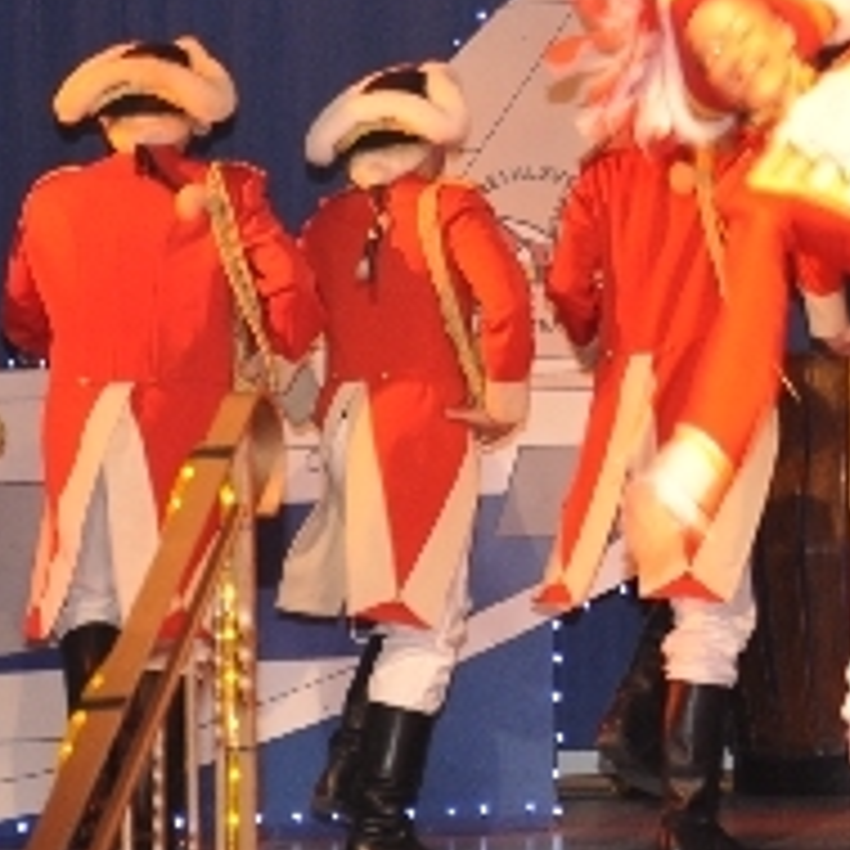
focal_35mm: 135
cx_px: 1192
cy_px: 43
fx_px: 3745
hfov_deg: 12.4
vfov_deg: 12.8
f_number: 5
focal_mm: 25
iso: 400
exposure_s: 1/60
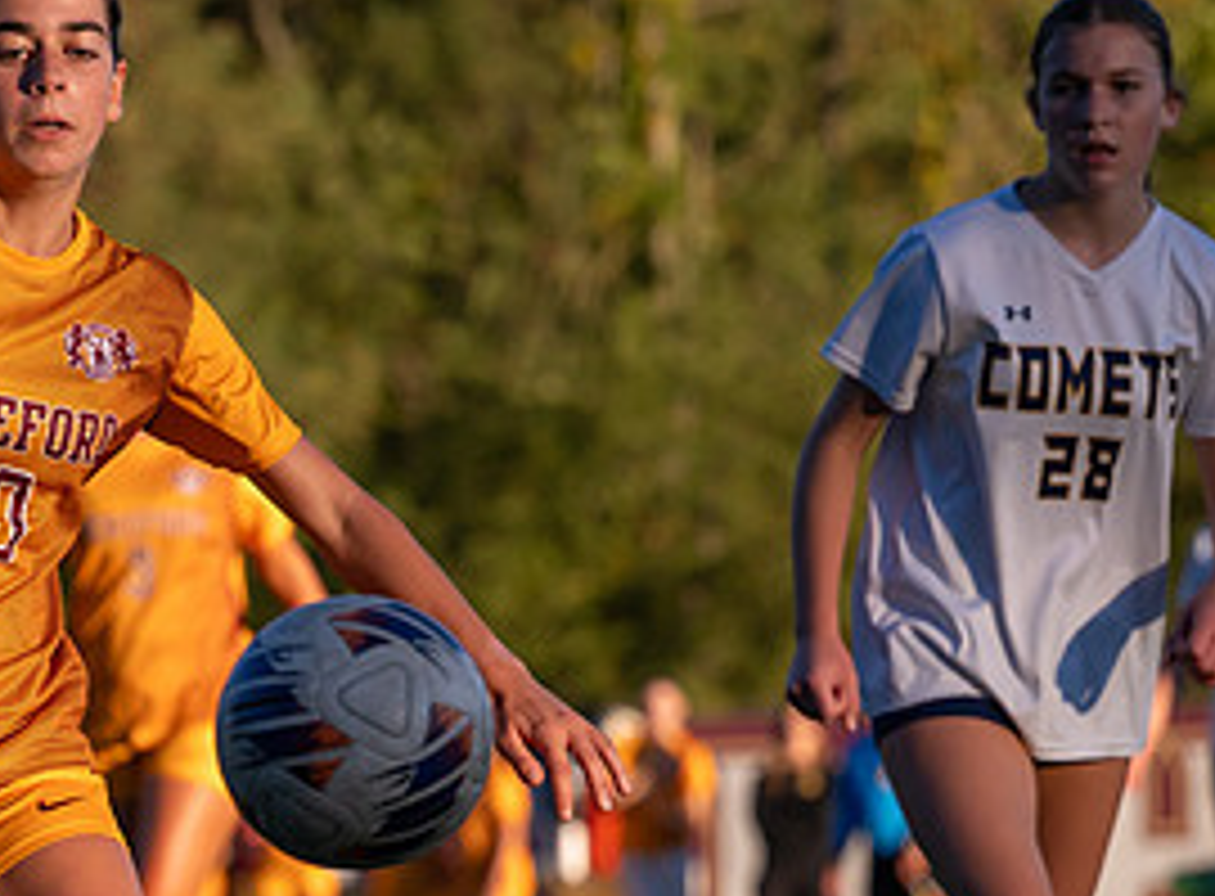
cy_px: 810
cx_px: -229
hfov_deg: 4.8
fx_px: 14302
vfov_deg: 3.6
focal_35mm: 410
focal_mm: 97
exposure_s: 1/3200
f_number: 2.8
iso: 320
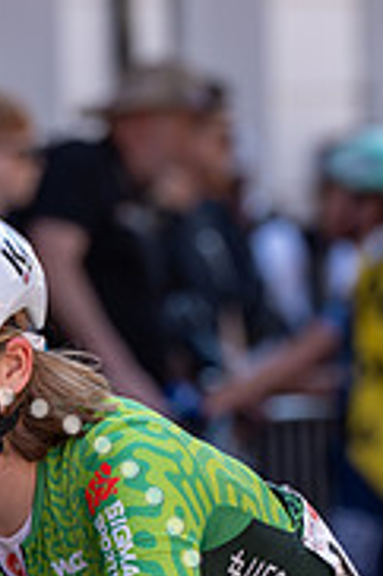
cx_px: -13
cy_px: 405
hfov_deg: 4.0
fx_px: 5500
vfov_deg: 6.0
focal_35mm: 344
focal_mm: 139
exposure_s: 1/400
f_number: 3.5
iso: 100
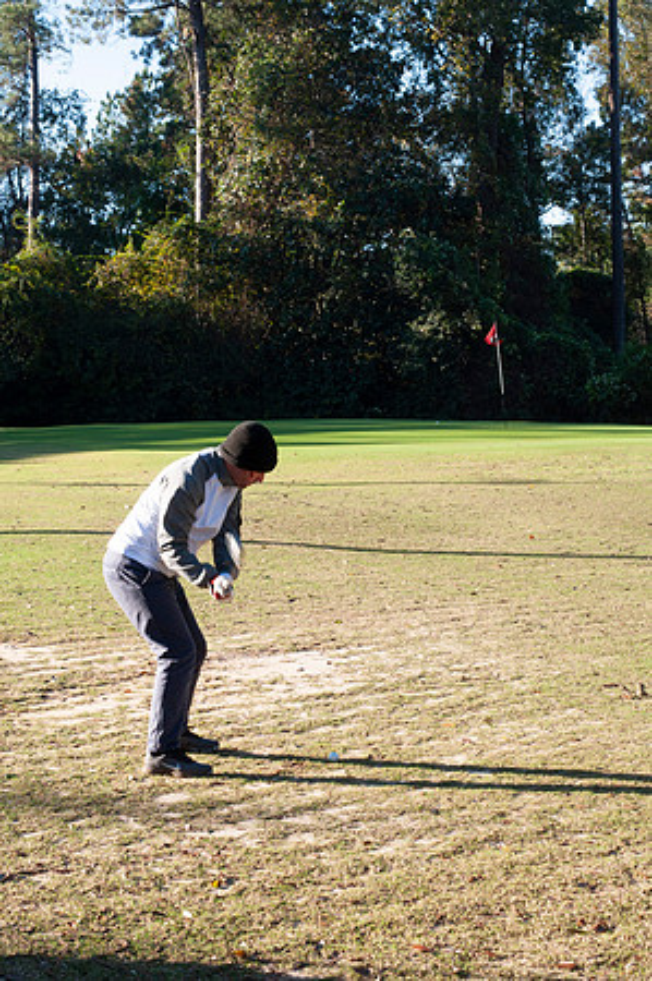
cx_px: 326
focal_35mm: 69
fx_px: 1879
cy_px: 490
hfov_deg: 19.7
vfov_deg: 29.3
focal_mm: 46
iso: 400
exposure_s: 1/200
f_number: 13
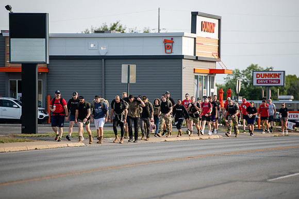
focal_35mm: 200
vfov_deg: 6.9
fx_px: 1661
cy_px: 100
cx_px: 150
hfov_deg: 10.3
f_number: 3.5
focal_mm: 200
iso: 80
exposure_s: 1/640
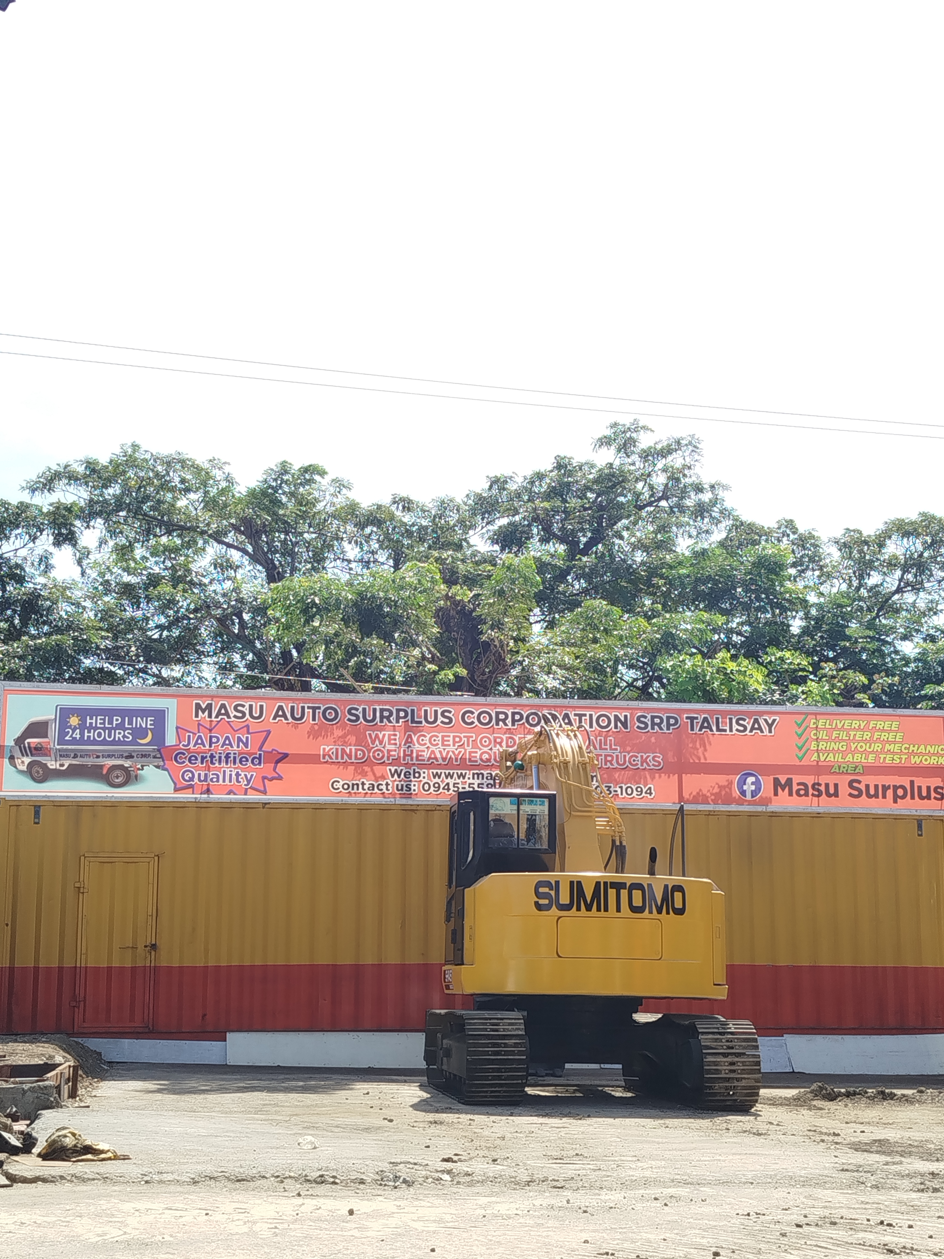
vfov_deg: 37.5
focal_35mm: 51
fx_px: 1855
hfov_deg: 28.6
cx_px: 476
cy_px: 630
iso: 50
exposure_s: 1/583
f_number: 1.7
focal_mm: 5.31
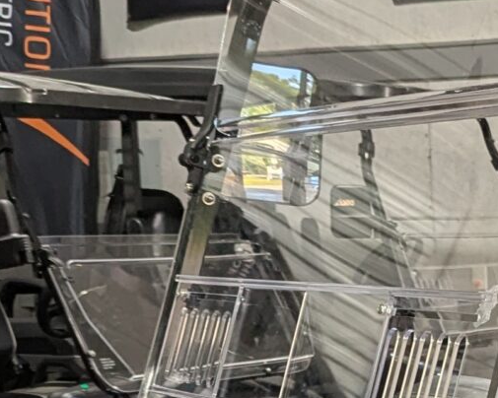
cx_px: 818
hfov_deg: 14.7
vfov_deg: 12.5
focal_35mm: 119
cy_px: 547
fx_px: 1754
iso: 37
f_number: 1.85
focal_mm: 6.81
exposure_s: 1/133
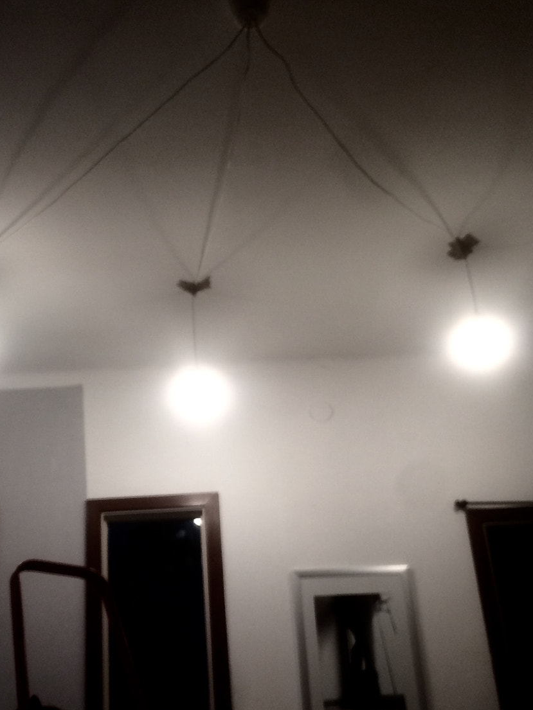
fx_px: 862
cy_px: 468
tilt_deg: +19.2
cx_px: 185
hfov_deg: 34.1
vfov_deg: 44.2
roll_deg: +4.5
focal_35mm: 42
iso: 32
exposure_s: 1/33
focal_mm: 4.15
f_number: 2.2
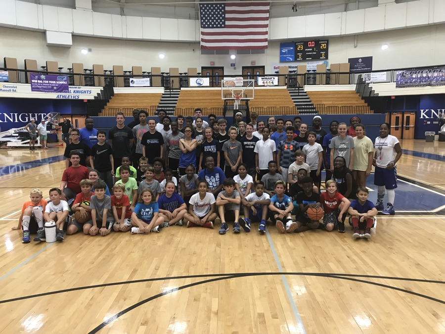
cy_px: 167
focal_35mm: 28
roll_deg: +0.3
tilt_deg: -5.5
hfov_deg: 63.4
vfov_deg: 49.7
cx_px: 222
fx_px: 360
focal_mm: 3.99
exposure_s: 1/17
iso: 40
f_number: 1.8
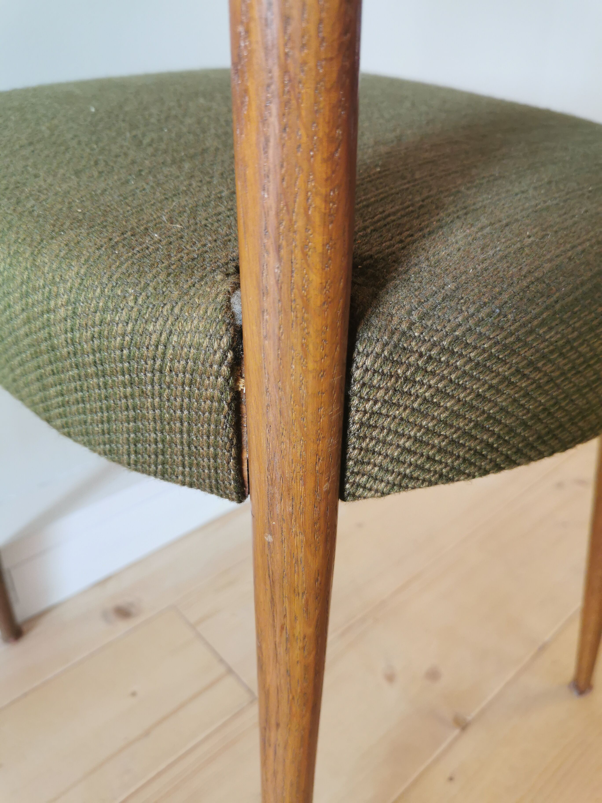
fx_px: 626
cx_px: 301
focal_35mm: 27
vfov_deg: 65.3
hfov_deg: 51.4
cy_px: 402
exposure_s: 1/50
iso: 100
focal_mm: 5.58
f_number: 1.8
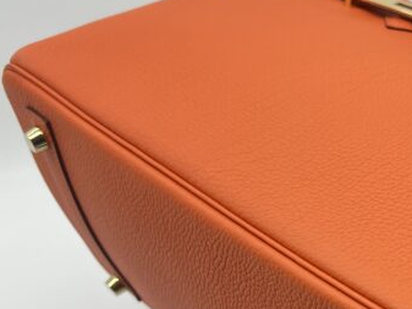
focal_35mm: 79
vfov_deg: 18.4
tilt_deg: -35.1
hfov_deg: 23.5
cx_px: 428
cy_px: 277
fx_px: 941
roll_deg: +4.4
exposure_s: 1/100
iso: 40
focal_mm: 5.7
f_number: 1.5
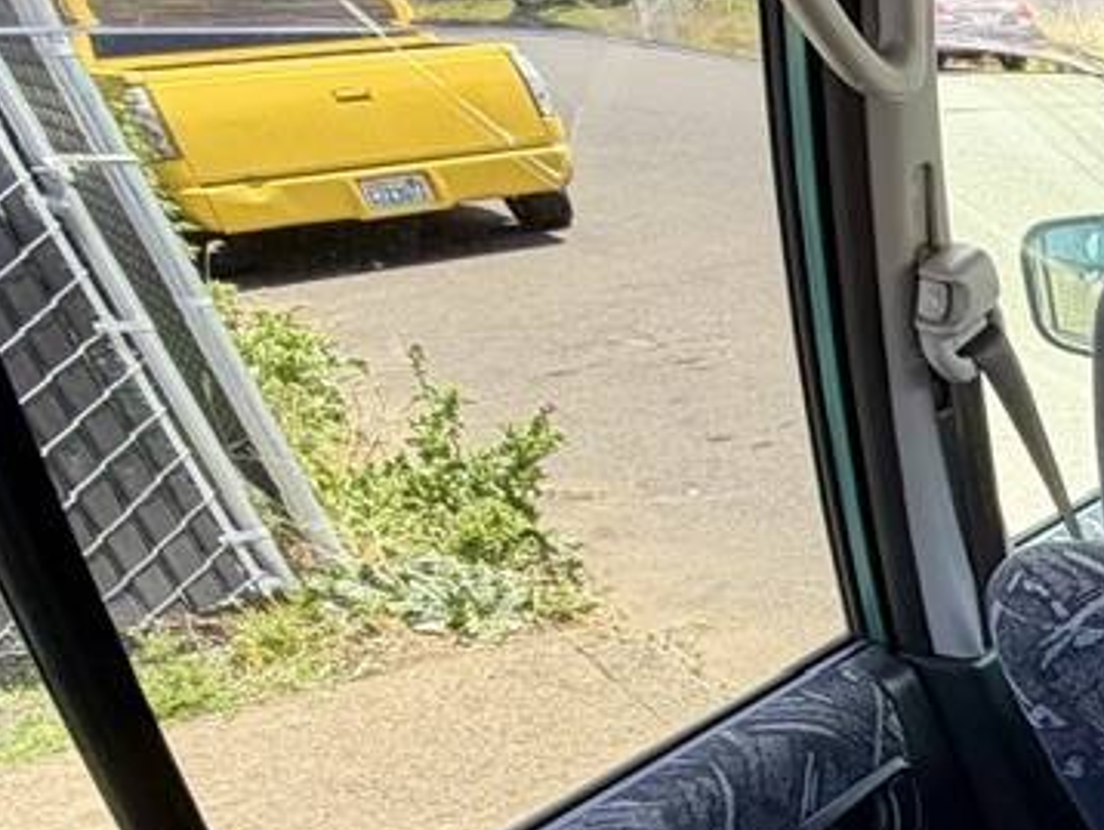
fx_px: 1596
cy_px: 926
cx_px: 1841
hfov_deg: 24.3
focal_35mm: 50
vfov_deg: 26.7
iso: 64
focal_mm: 2.22
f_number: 2.2
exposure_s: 1/121
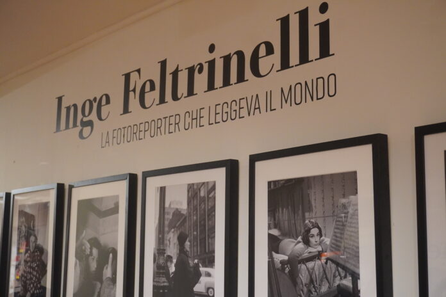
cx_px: 223
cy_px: 148
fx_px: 688
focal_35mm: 56
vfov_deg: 24.4
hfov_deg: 35.9
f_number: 5.6
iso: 4000
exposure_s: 1/160
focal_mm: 37
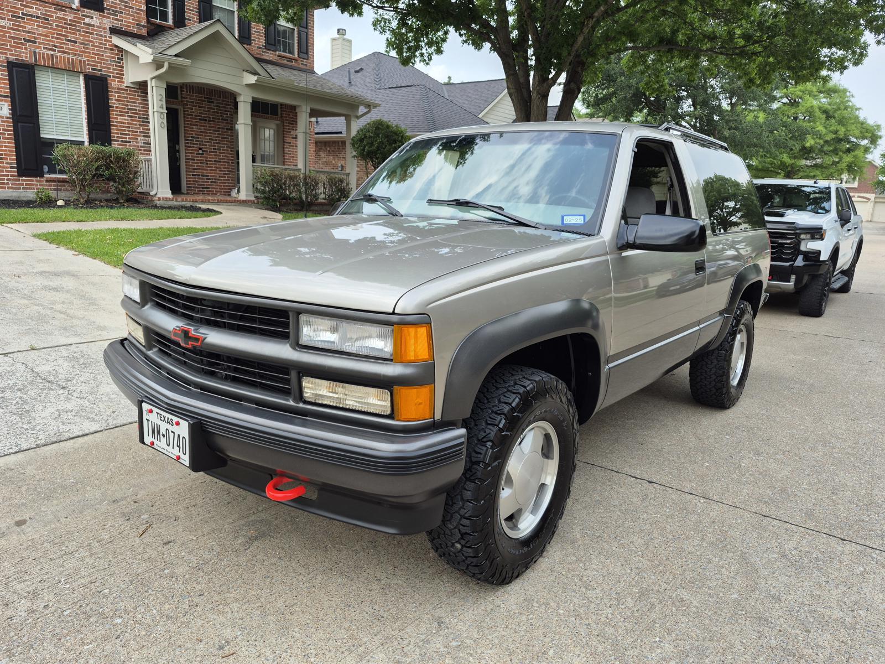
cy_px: 332
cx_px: 442
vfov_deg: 58.9
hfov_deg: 73.9
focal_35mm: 23
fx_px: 588
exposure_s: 1/430
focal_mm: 5.4
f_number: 1.8
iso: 25
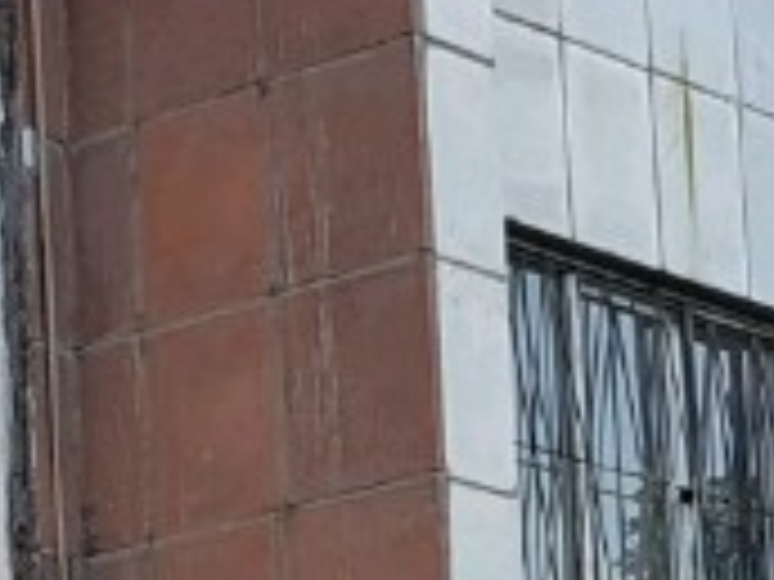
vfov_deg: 7.3
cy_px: 818
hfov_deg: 9.3
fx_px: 4494
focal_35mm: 201
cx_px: -709
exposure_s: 1/667
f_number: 1.7
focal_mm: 4.2
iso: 40
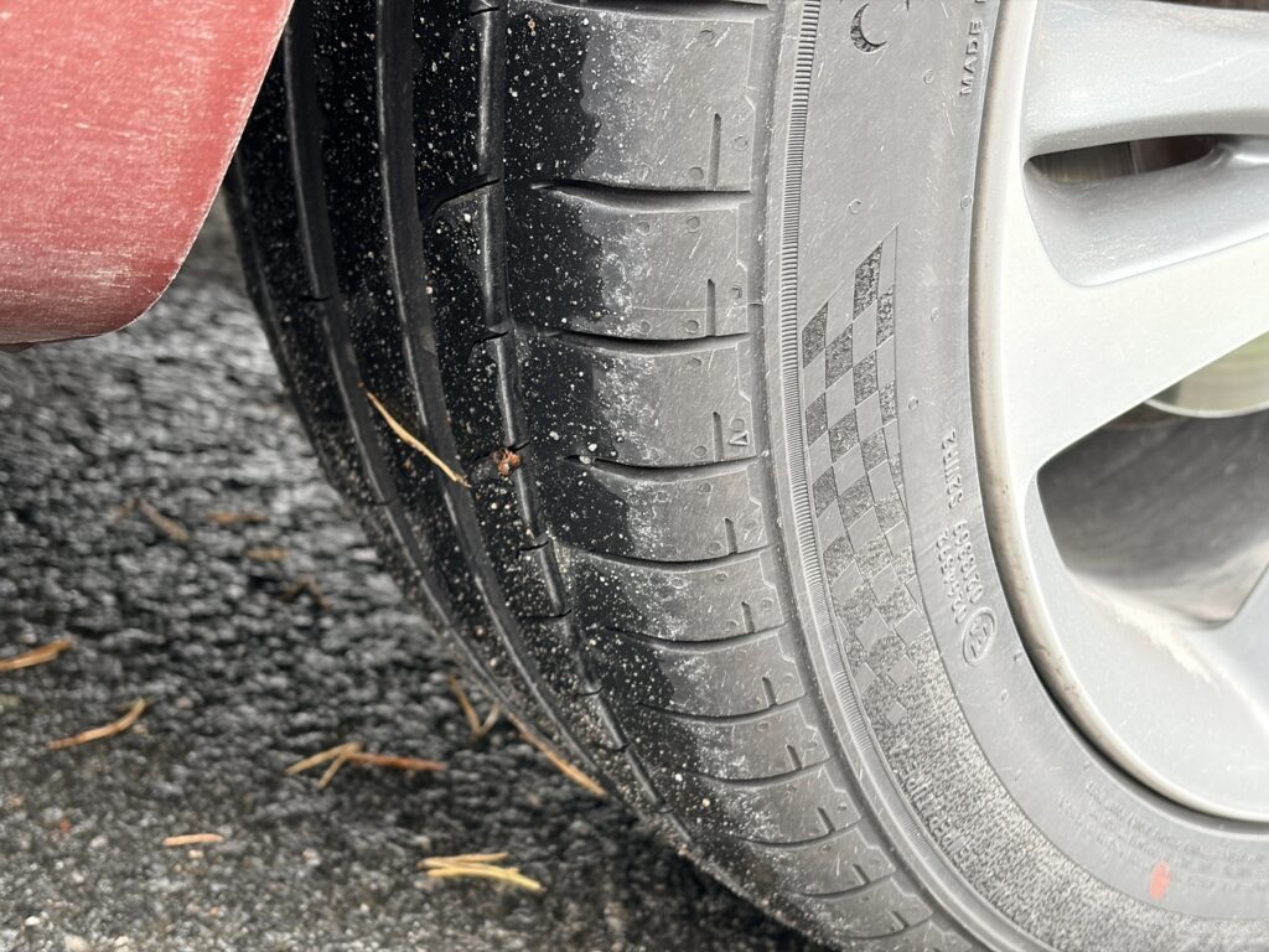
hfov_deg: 36.8
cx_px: 634
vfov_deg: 28.0
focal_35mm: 52
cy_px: 476
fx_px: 1906
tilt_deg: -18.2
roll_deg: -16.2
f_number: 1.6
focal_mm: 5.96
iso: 160
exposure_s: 1/60
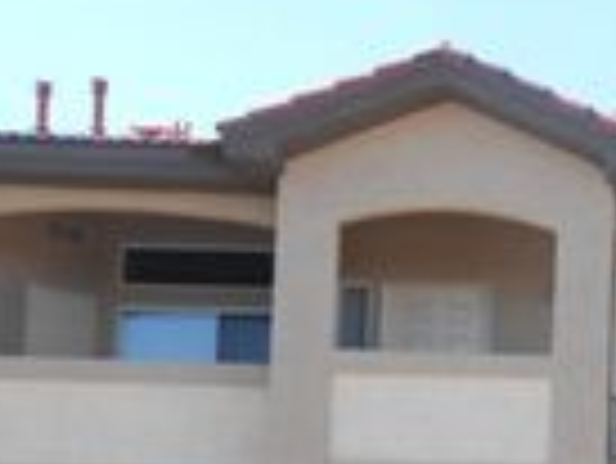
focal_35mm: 124
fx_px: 2209
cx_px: 908
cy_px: 633
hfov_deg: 14.8
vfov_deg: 11.6
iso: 80
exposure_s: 1/250
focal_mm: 6
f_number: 3.9
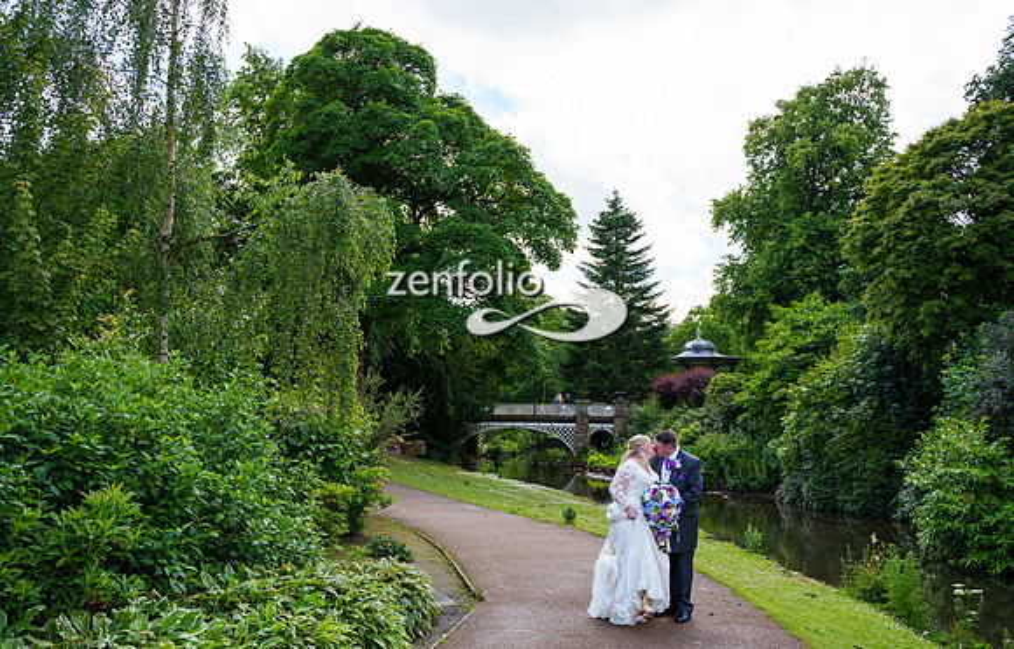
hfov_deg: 64.0
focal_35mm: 29
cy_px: 324
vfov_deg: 43.6
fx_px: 812
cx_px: 504
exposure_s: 1/1000
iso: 200
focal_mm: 28
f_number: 3.5
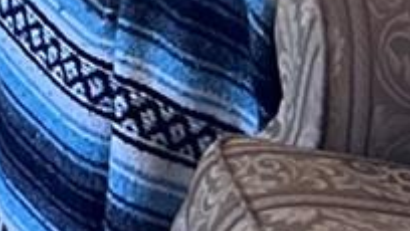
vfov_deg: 5.1
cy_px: -844
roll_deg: +0.5
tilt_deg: -5.4
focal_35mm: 200
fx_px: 2175
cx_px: -637
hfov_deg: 9.4
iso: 125
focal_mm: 5.7
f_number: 1.5
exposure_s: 1/60
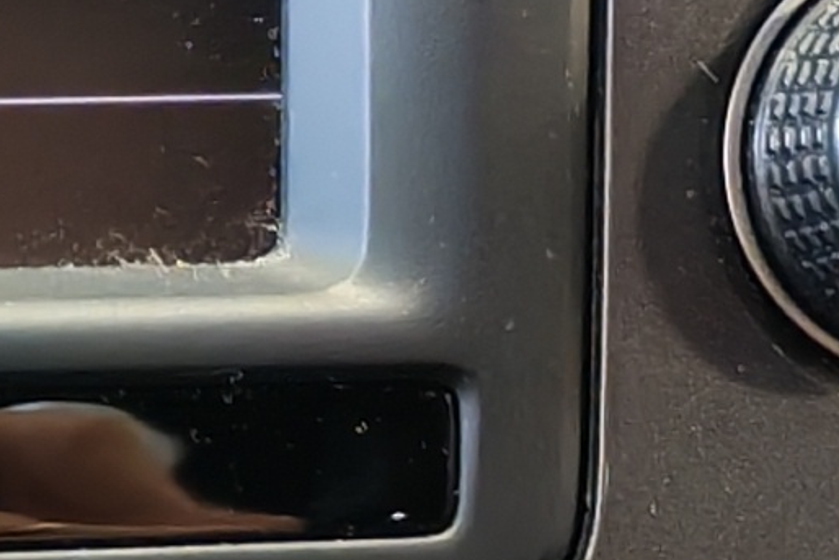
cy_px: 376
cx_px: -909
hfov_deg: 7.6
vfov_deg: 5.3
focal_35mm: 257
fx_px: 5991
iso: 2000
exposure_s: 1/50
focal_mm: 6.12
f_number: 1.9
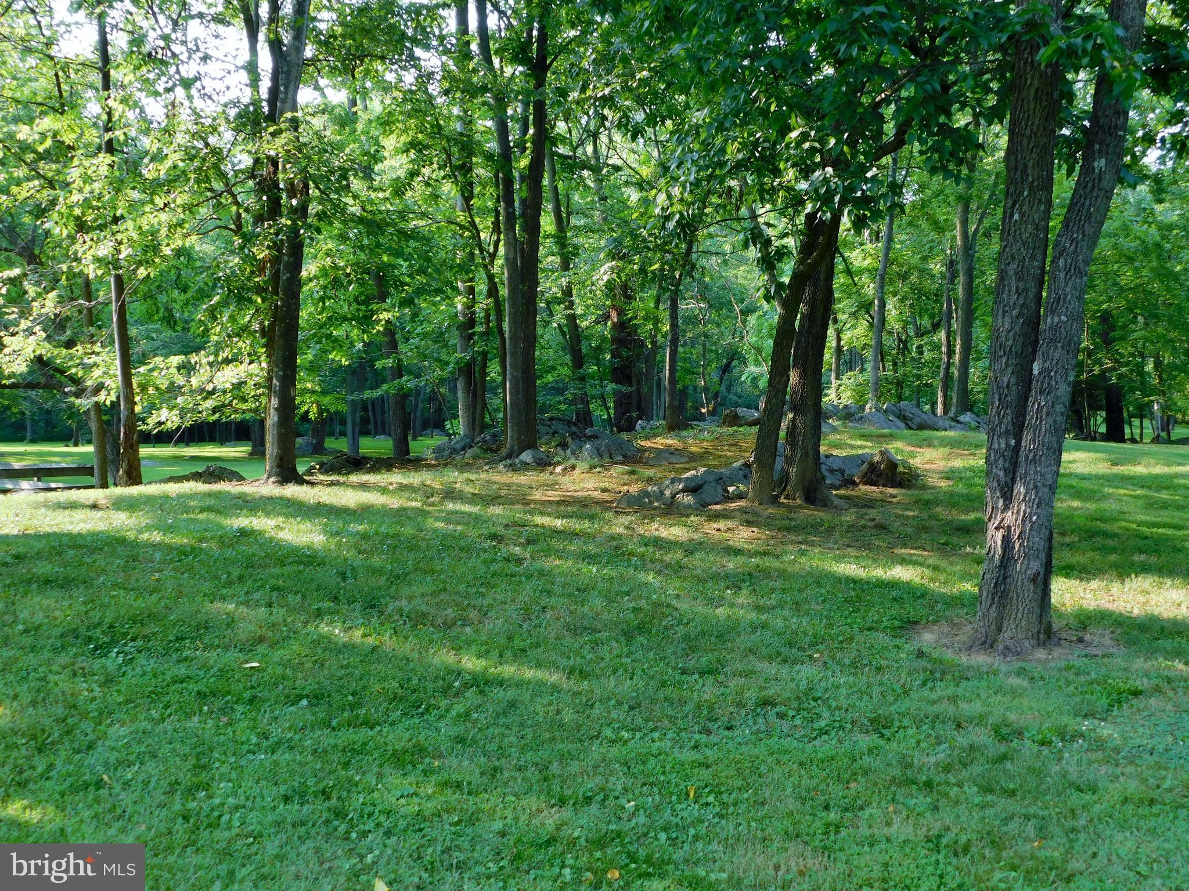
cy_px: 446
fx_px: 1237
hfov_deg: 51.4
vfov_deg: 39.7
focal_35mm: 36
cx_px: 594
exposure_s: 1/100
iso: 125
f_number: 3.5
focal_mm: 6.3
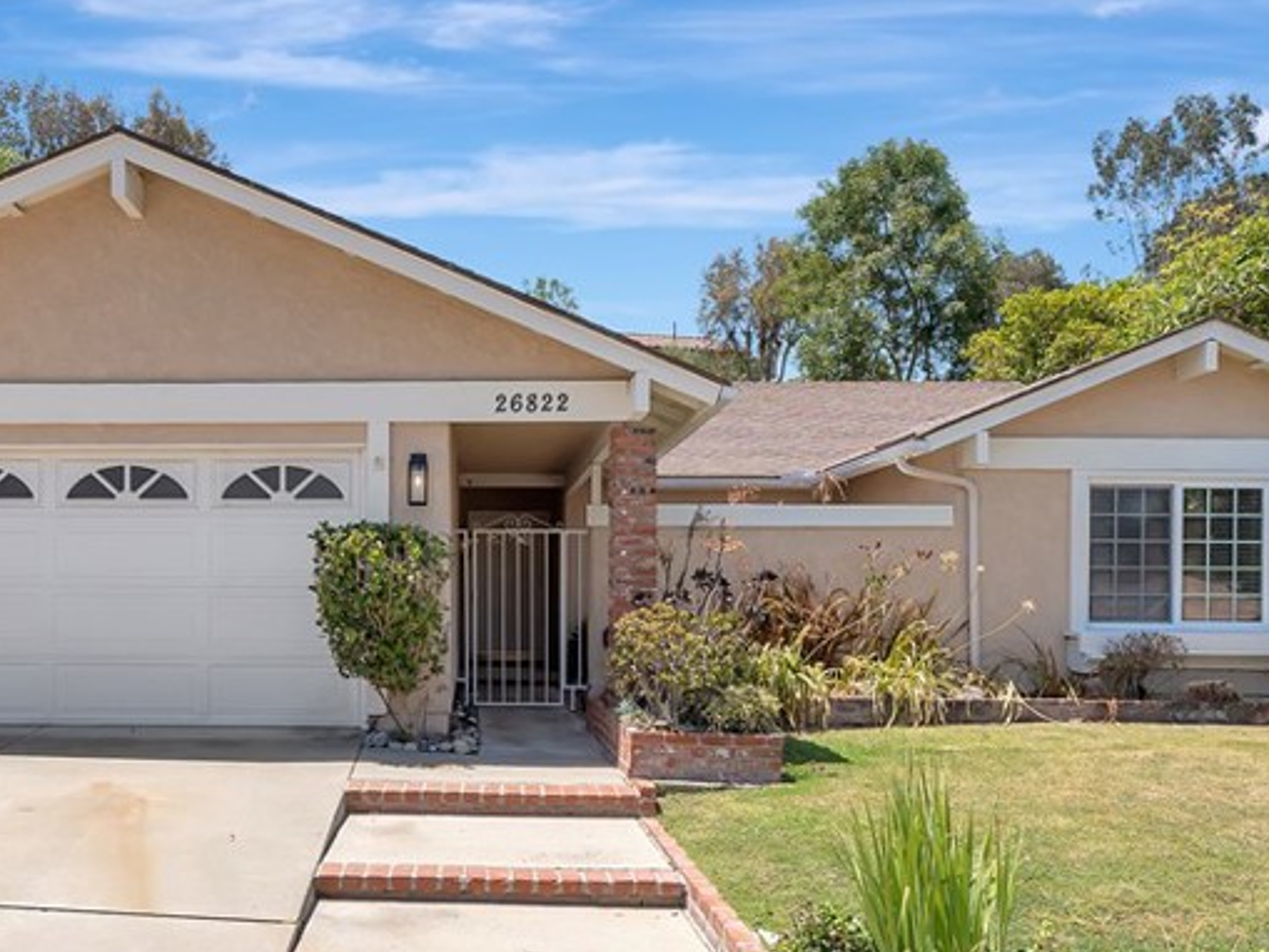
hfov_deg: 60.7
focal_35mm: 29
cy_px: 649
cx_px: 466
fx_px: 1063
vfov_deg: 47.3
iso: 100
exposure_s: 1/500
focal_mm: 10
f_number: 5.6
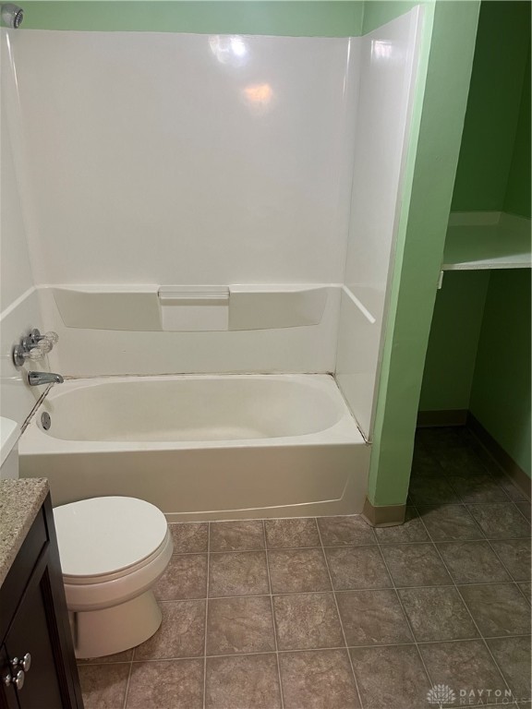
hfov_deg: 53.1
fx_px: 533
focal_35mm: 26
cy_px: 354
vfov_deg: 67.3
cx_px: 266
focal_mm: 5.1
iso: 160
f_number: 1.6
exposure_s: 1/60
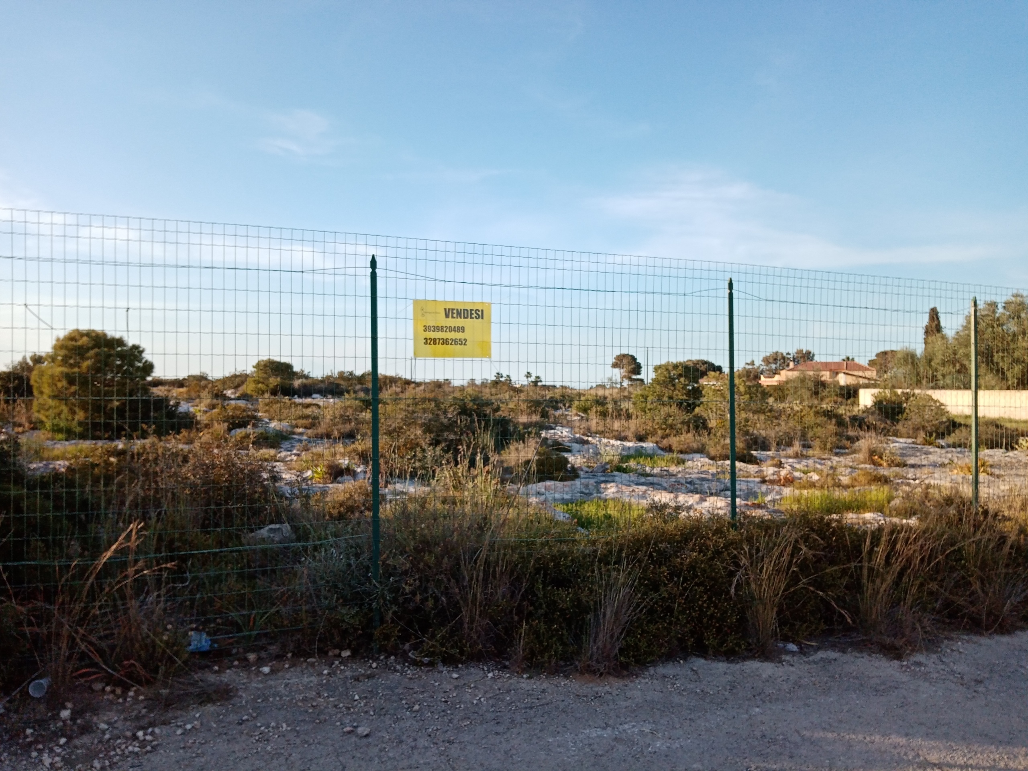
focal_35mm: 26
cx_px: 514
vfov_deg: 53.1
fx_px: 772
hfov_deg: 67.3
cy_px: 386
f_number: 1.8
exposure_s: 1/698
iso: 114
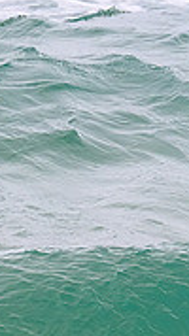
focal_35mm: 2739
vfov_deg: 0.8
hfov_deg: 0.4
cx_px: 520
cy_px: 216
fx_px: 24426
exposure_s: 1/2000
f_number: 11
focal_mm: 600
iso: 1000
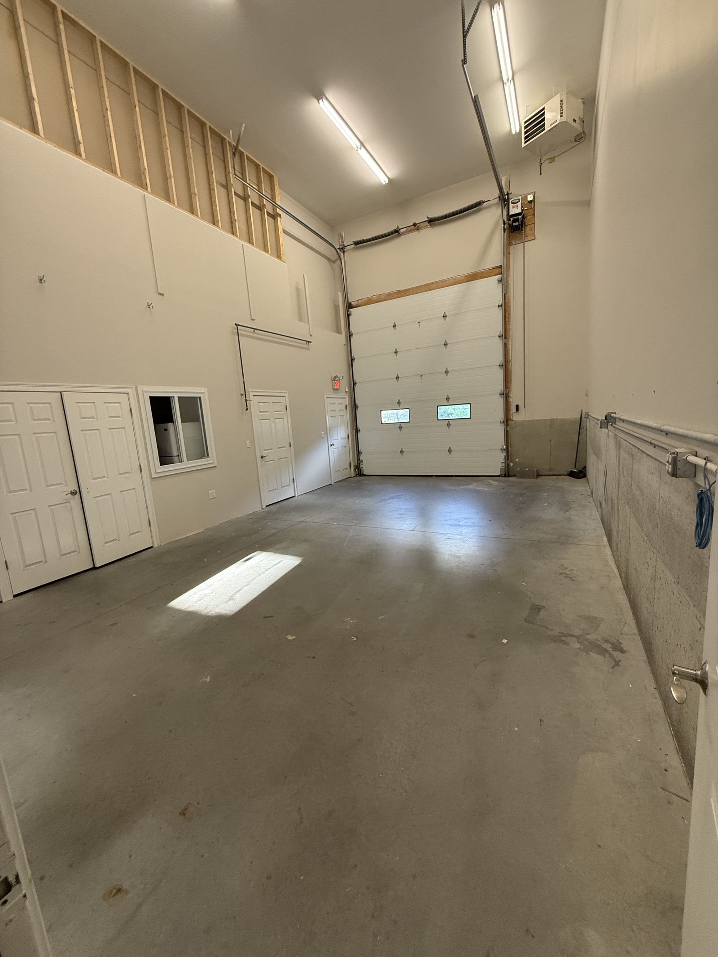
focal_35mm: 14
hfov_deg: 85.7
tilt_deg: -8.2
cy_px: 478
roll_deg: +4.7
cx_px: 359
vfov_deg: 102.1
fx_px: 387
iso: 320
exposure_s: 1/120
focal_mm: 2.22
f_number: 2.2
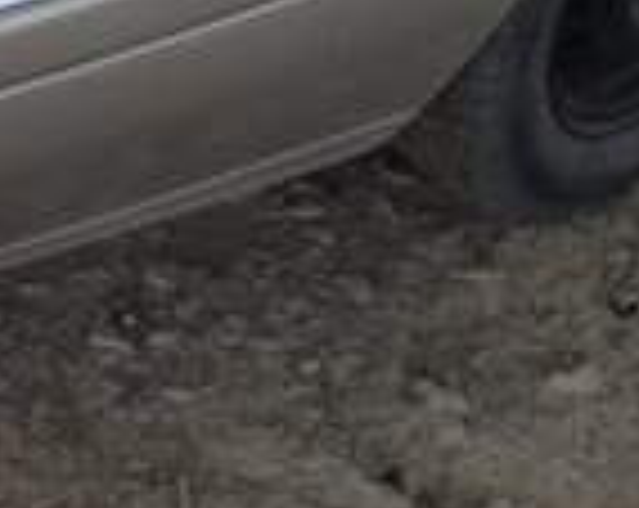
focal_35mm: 132
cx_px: 580
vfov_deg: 11.3
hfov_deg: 14.5
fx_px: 2491
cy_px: -191
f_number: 2.2
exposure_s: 1/100
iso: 50
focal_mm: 4.15
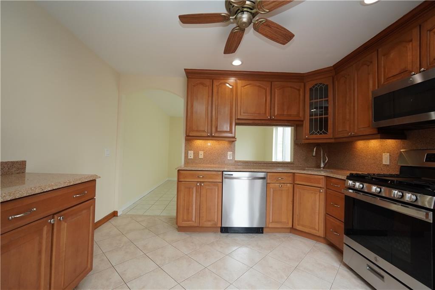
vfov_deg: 74.6
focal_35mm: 16
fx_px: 190
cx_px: 218
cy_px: 145
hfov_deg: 97.6
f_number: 4.5
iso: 400
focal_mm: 10.5
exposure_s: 1/125
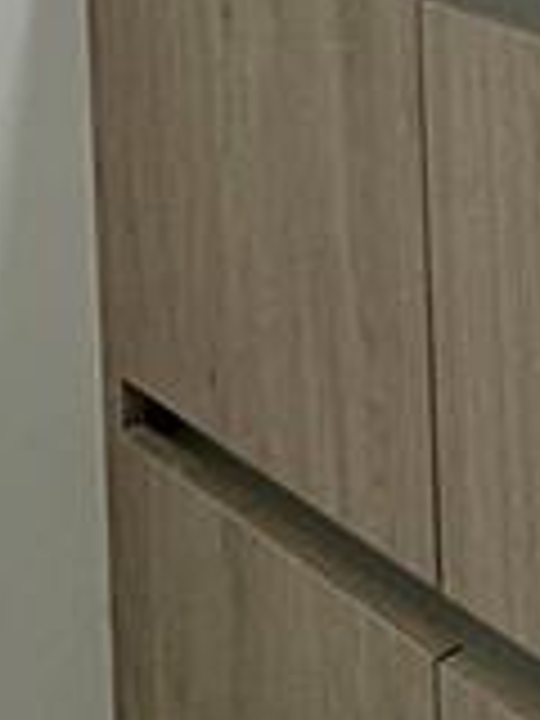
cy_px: -630
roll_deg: +1.6
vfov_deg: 15.6
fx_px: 2184
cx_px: 981
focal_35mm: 105
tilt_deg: -2.2
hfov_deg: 12.8
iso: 64
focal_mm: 2.22
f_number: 2.2
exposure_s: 1/120
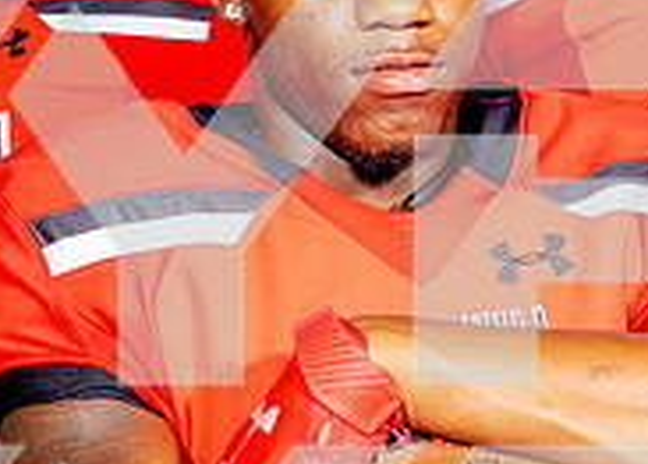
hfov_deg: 21.0
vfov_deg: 15.1
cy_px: 174
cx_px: 387
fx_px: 1750
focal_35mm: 95
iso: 200
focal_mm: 28
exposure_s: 1/125
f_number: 8
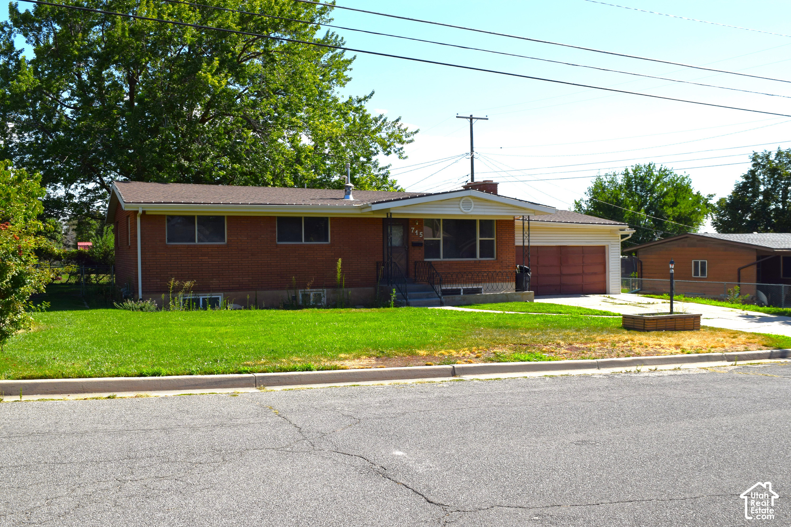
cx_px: 396
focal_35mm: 33
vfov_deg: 40.0
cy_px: 264
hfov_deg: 57.2
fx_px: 725
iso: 100
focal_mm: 22
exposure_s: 1/200
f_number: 11
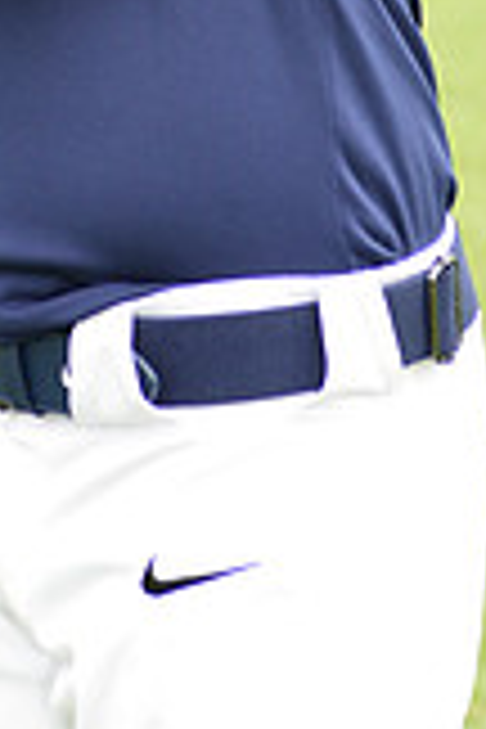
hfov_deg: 2.1
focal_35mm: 663
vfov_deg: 3.1
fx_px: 13425
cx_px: 2
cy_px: -374
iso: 250
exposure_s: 1/200
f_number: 8
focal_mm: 185
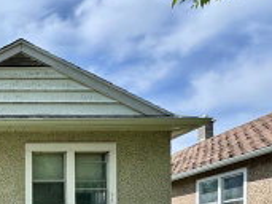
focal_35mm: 42
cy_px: 249
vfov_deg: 29.3
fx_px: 330
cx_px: -46
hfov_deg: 36.0
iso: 40
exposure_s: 1/482
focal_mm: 2.22
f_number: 2.2
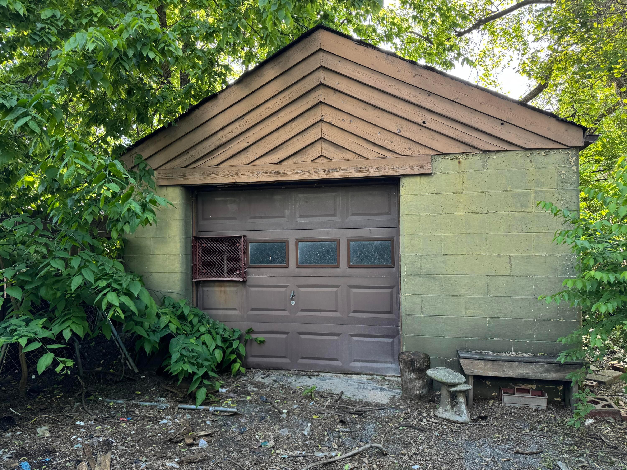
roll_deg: +0.3
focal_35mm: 24
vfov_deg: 56.8
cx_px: 314
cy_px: 235
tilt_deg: -0.4
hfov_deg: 71.6
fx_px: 435
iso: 80
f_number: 1.78
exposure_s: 1/315
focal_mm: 6.76
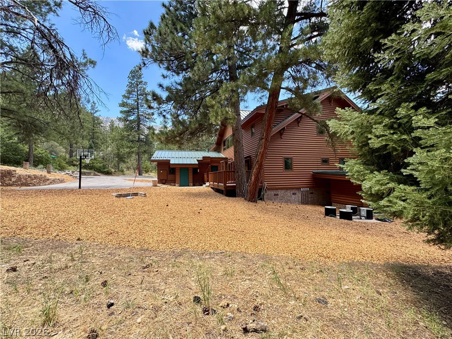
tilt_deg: +1.6
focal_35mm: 14
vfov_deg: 85.7
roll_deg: +0.3
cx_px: 226
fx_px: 183
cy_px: 170
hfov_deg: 102.1
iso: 40
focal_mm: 2.22
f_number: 2.2
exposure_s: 1/354
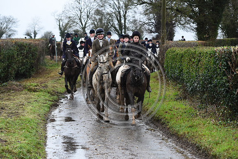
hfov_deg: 20.4
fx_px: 661
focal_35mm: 100
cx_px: 119
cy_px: 80
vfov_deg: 13.7
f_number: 4
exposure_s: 1/1250
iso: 1600
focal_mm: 100
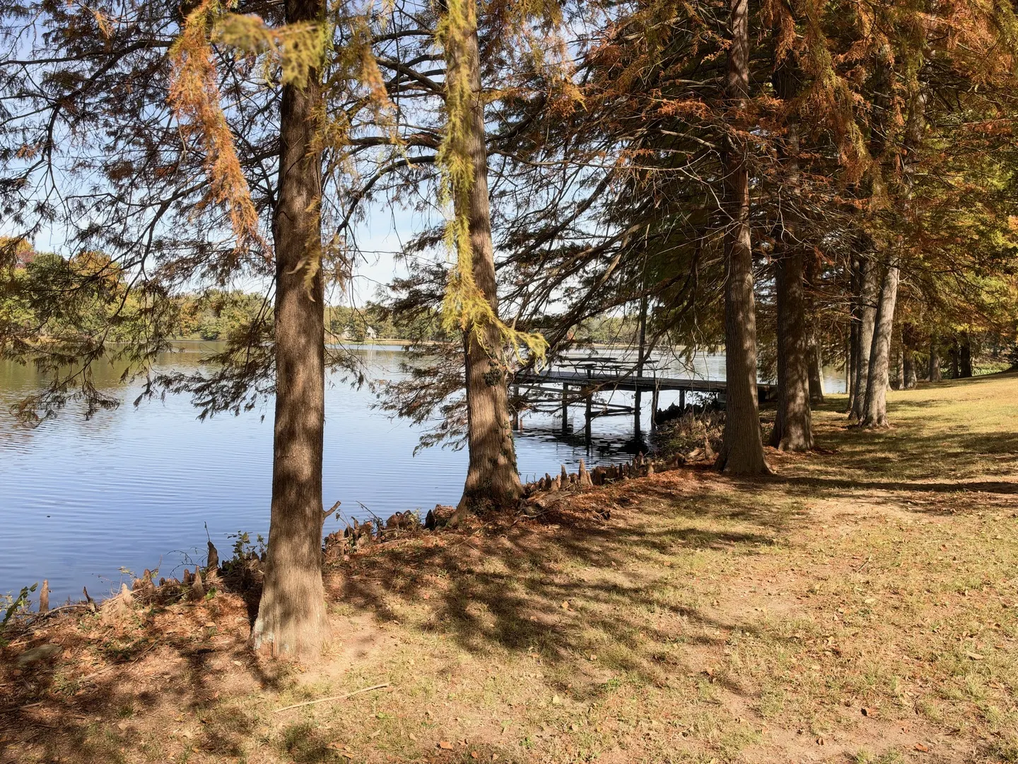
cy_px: 382
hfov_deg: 71.6
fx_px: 706
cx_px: 509
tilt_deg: -2.2
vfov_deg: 56.8
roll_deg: -0.2
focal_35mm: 24
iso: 64
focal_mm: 6.93
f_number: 1.8
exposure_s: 1/2208
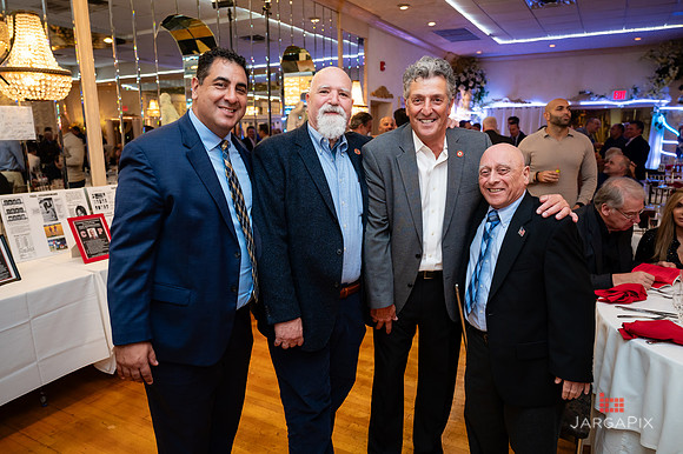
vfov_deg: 50.2
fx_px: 485
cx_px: 342
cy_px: 227
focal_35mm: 26
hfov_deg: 70.3
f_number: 3.2
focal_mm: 25.5
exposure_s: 1/200
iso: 1250
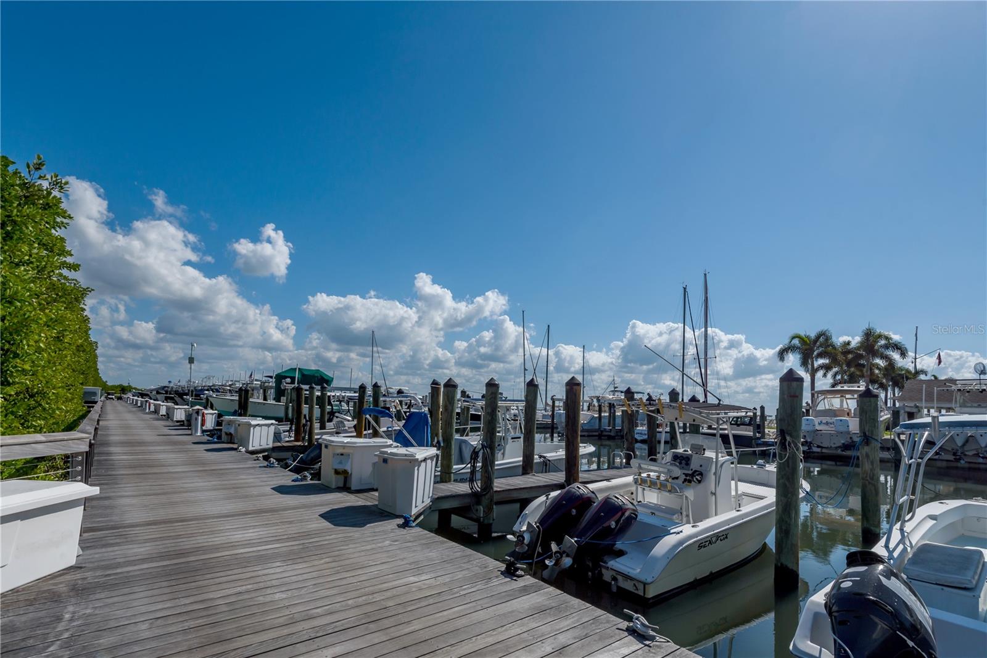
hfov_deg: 96.7
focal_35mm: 16
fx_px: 439
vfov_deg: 73.8
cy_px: 329
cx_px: 494
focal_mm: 16
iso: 320
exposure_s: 1/2000
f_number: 10
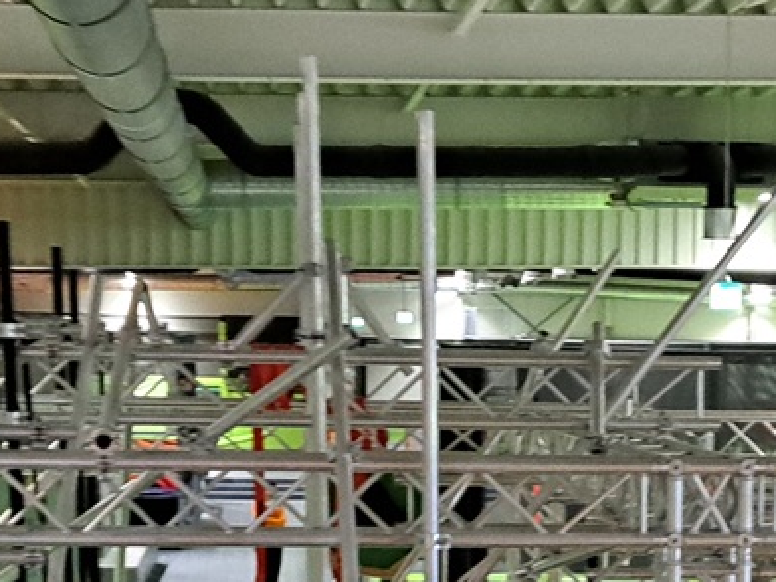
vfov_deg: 14.4
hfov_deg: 19.8
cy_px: 768
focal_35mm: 98
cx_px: 628
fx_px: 2197
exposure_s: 1/50
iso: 500
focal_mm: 5.23
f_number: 1.8
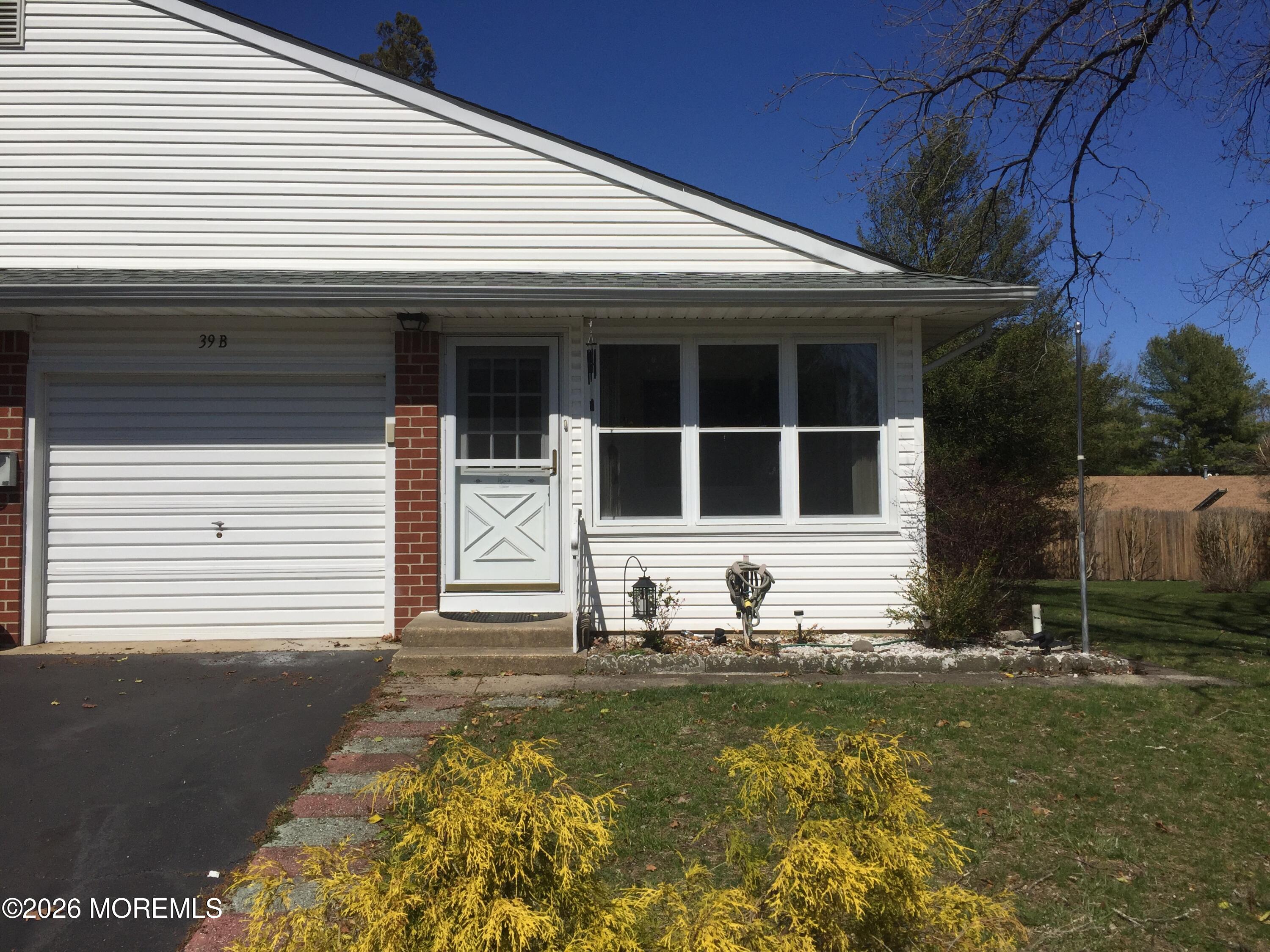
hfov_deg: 61.7
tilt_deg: +3.0
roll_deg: -1.1
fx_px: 1064
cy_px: 476
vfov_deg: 48.2
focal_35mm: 29
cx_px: 635
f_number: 2.2
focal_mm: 4.15
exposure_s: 1/6623
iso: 32
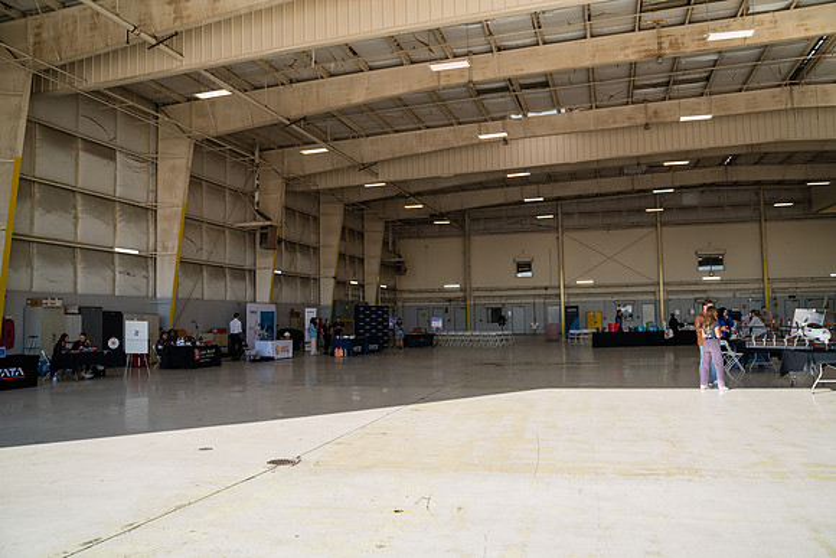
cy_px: 279
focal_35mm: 28
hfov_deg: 65.5
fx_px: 650
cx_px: 418
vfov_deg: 46.4
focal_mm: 28
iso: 100
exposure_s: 1/640
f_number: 3.2
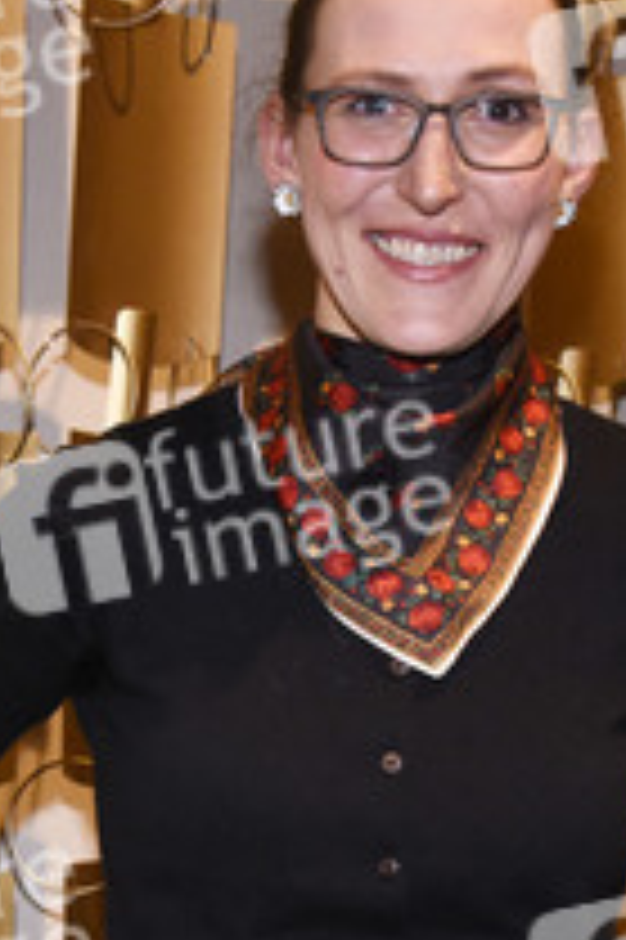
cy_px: 733
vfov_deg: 30.3
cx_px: 351
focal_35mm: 65
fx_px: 1698
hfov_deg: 20.9
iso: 2500
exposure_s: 1/80
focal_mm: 34
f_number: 6.3
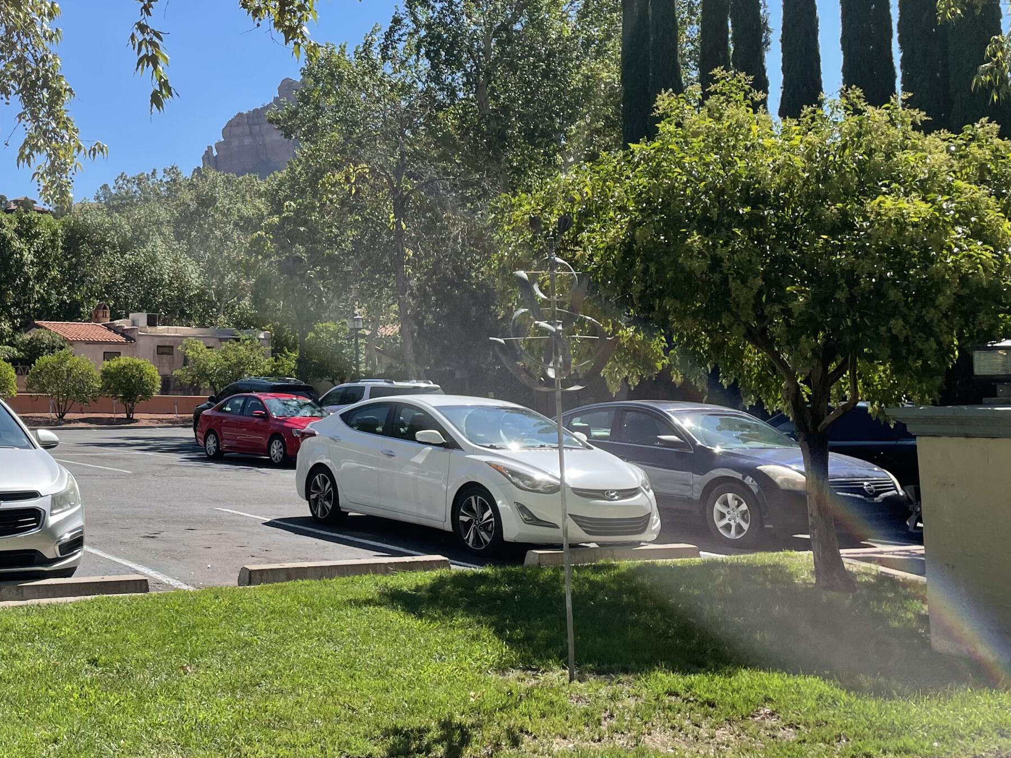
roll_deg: +0.1
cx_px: 223
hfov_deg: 42.2
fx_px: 1256
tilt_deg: +6.7
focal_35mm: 43
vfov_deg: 33.3
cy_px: 252
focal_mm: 4.2
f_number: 1.6
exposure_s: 1/3040
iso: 32
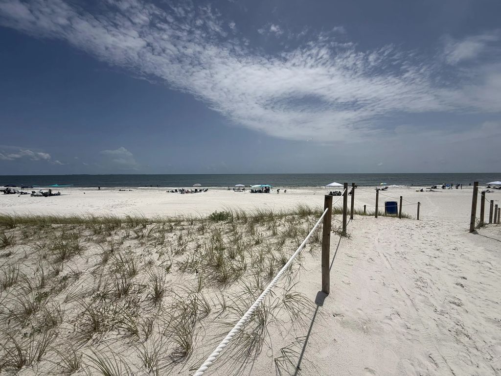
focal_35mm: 14
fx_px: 203
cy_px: 188
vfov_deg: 85.7
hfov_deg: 102.1
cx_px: 250
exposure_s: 1/7634
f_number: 2.2
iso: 40
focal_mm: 2.22
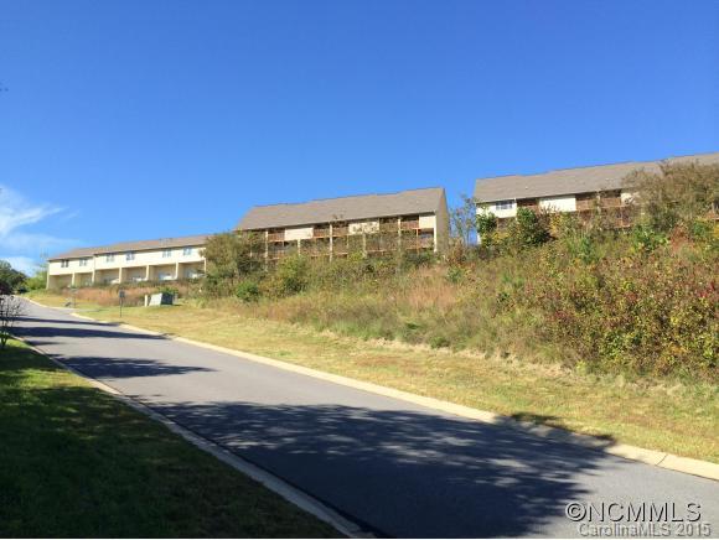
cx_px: 360
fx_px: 624
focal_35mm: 30
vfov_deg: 46.9
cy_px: 270
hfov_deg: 59.9
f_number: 2.2
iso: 32
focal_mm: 4.12
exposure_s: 1/1208
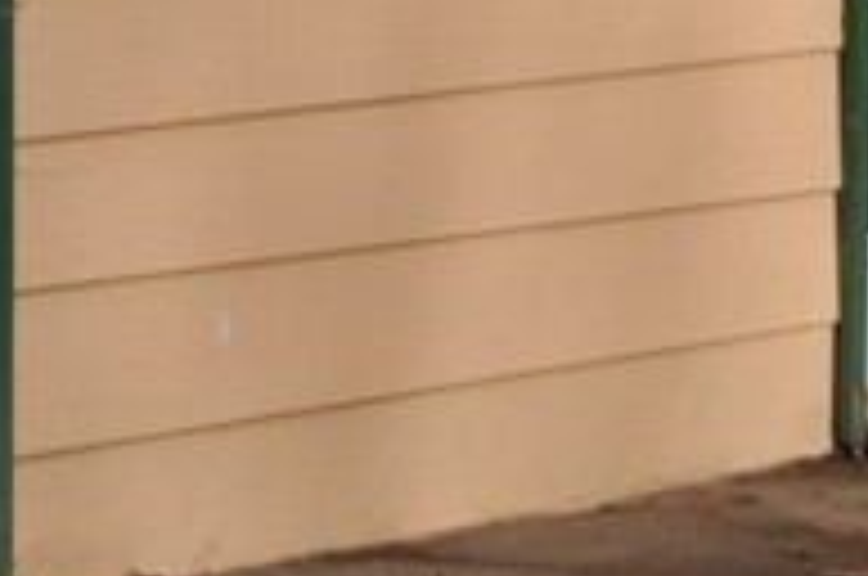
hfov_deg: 7.4
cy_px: -693
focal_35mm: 270
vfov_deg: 5.0
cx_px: -670
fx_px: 6499
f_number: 9
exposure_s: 1/200
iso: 200
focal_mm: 32
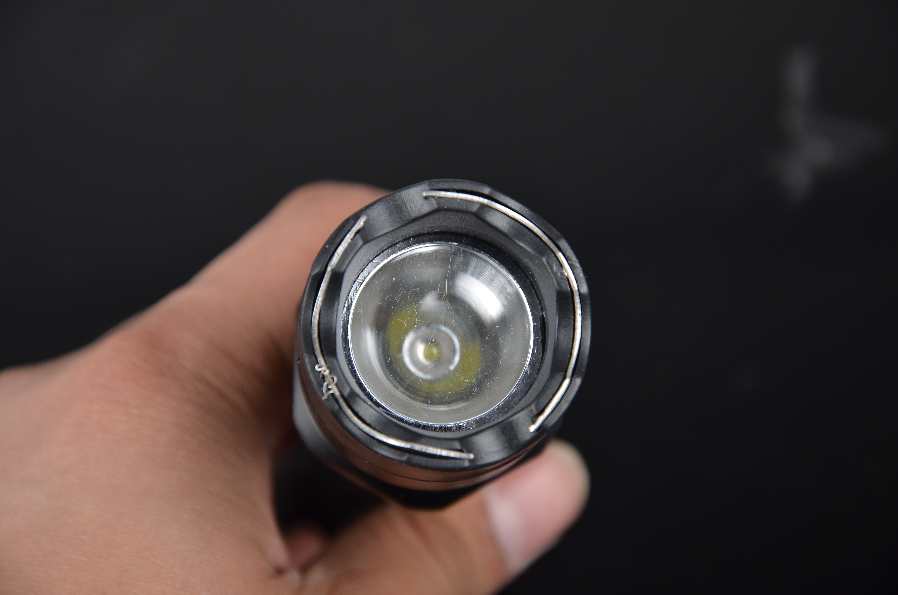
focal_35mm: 158
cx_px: 449
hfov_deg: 13.1
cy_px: 298
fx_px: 3921
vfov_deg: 8.7
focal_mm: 105
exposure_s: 1/200
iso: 160
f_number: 8
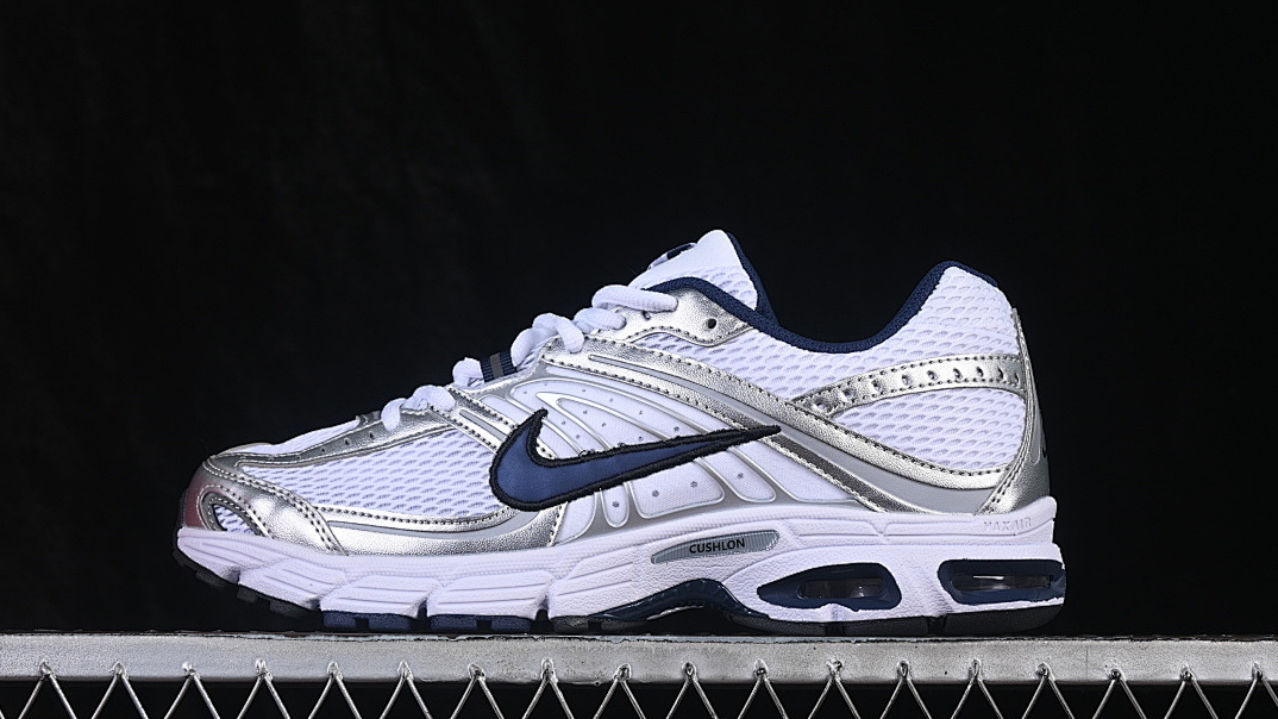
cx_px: 638
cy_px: 369
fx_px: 2677
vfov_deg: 15.3
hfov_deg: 26.9
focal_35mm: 79
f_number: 8
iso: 160
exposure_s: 1/60
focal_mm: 50
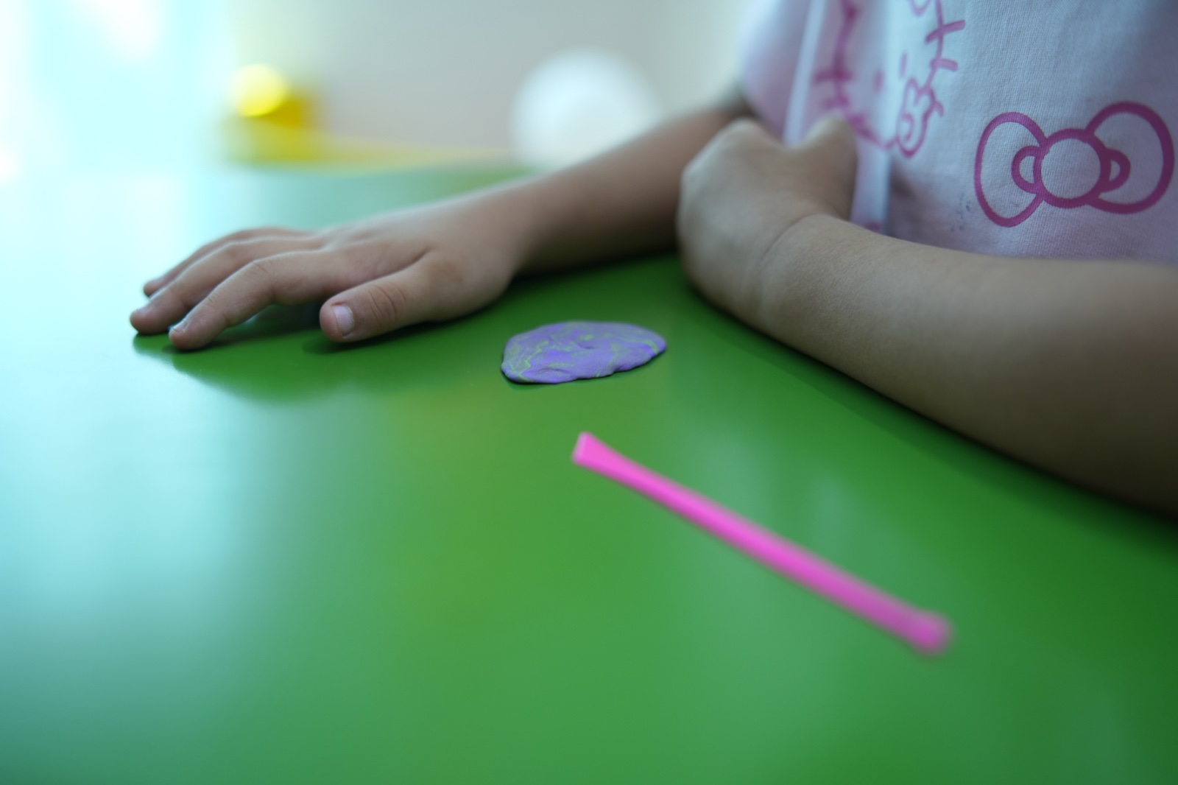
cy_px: 392
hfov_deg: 54.4
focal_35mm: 35
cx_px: 589
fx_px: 1145
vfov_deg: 37.8
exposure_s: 1/100
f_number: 2.2
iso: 640
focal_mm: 35
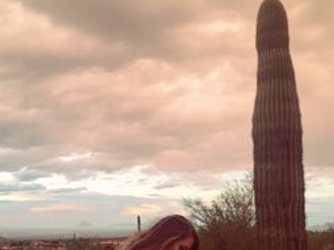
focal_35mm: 41
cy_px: 161
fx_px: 395
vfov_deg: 34.9
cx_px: 176
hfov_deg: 45.8
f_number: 2.2
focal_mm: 4.15
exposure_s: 1/30
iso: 32
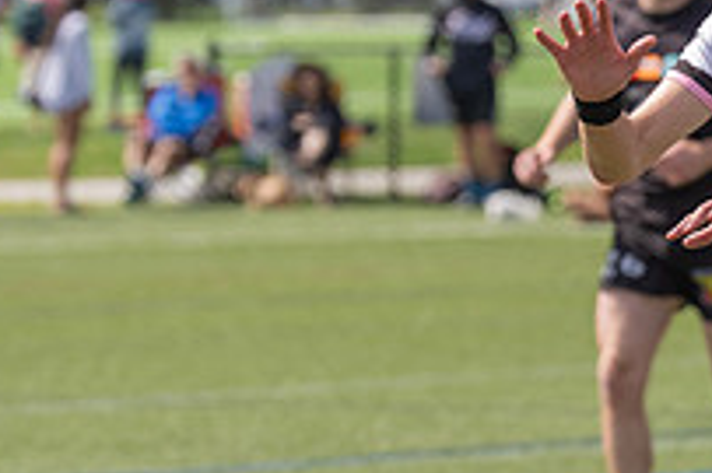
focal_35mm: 489
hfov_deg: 4.2
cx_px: 913
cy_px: 573
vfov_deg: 2.8
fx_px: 9663
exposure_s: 1/2000
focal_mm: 136
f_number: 4
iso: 250
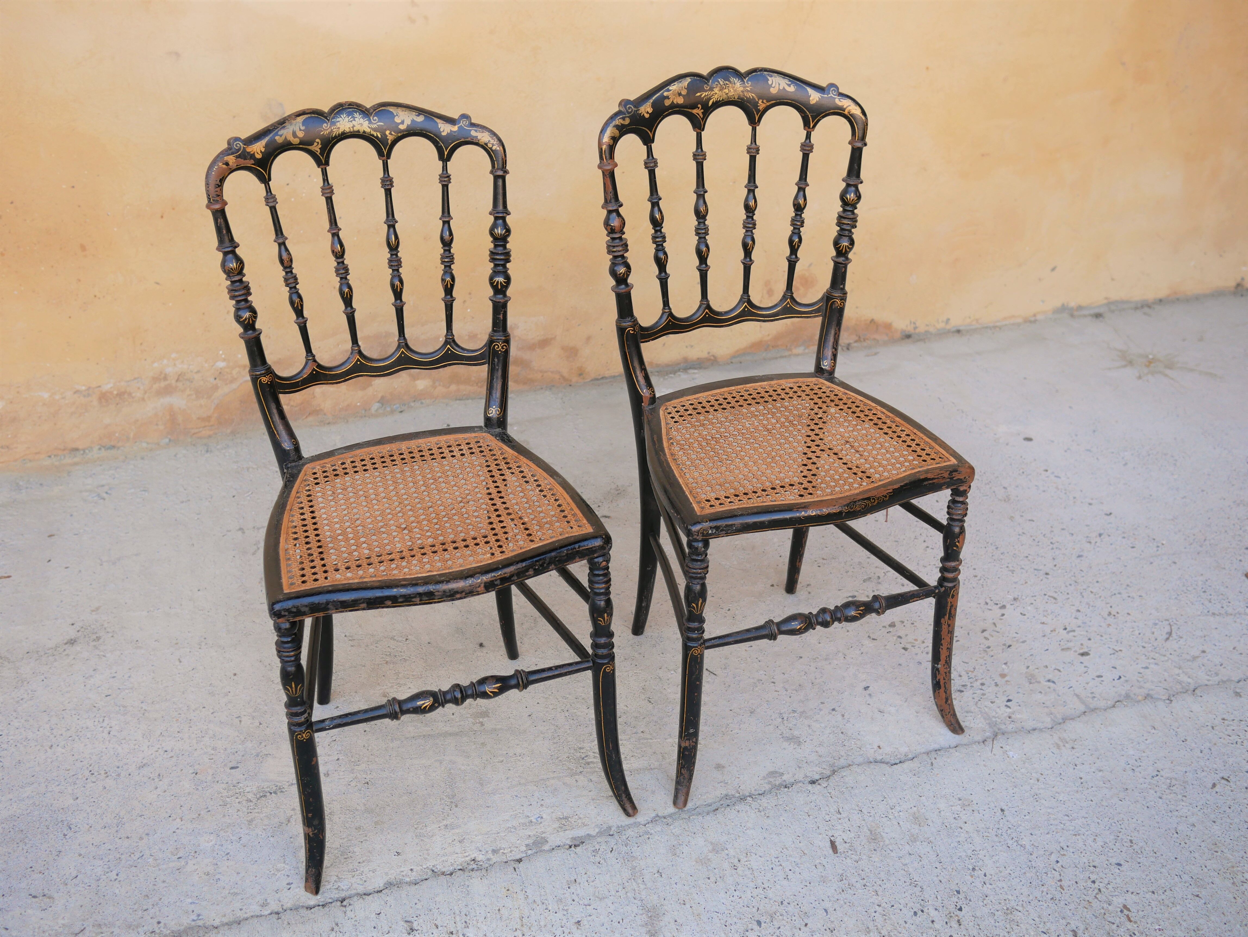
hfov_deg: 46.8
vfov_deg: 36.0
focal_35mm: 40
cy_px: 468
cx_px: 624
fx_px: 1443
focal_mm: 20
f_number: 2.5
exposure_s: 1/250
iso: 200
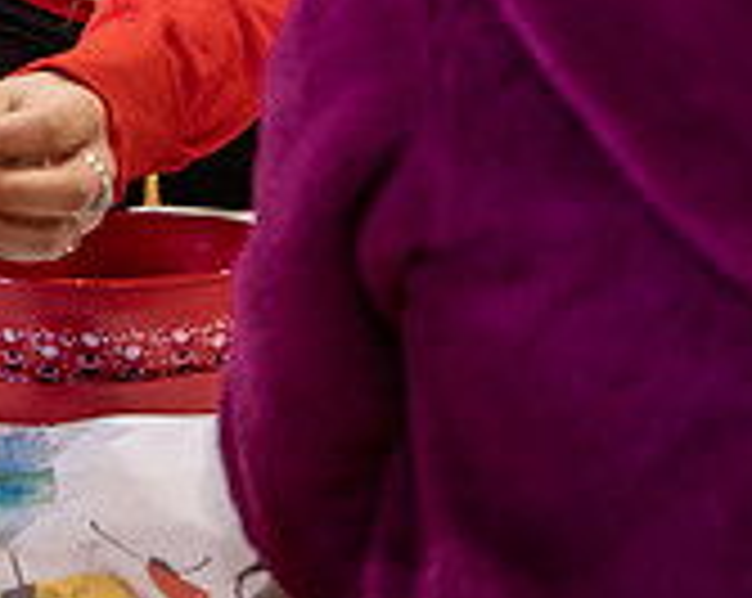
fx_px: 2755
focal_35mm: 124
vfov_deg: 12.0
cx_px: -140
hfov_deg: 15.0
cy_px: -187
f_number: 3.2
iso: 1000
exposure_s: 1/160
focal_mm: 38
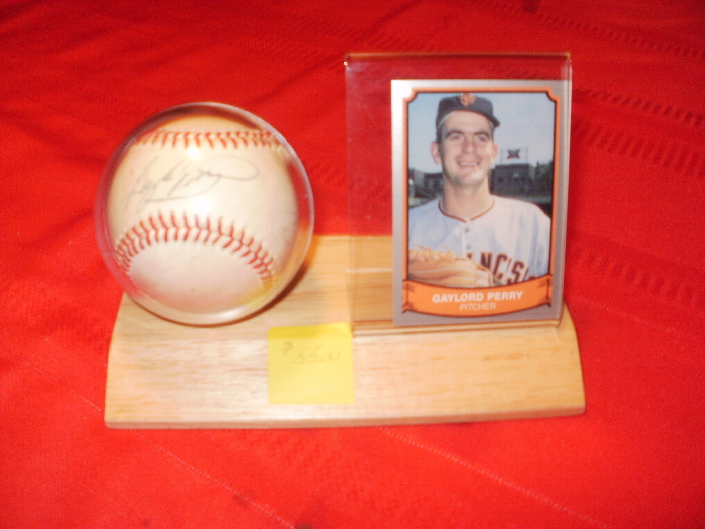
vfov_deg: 39.7
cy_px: 264
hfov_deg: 51.4
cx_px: 352
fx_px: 733
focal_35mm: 36
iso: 200
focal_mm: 6.3
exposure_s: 1/30
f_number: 3.5
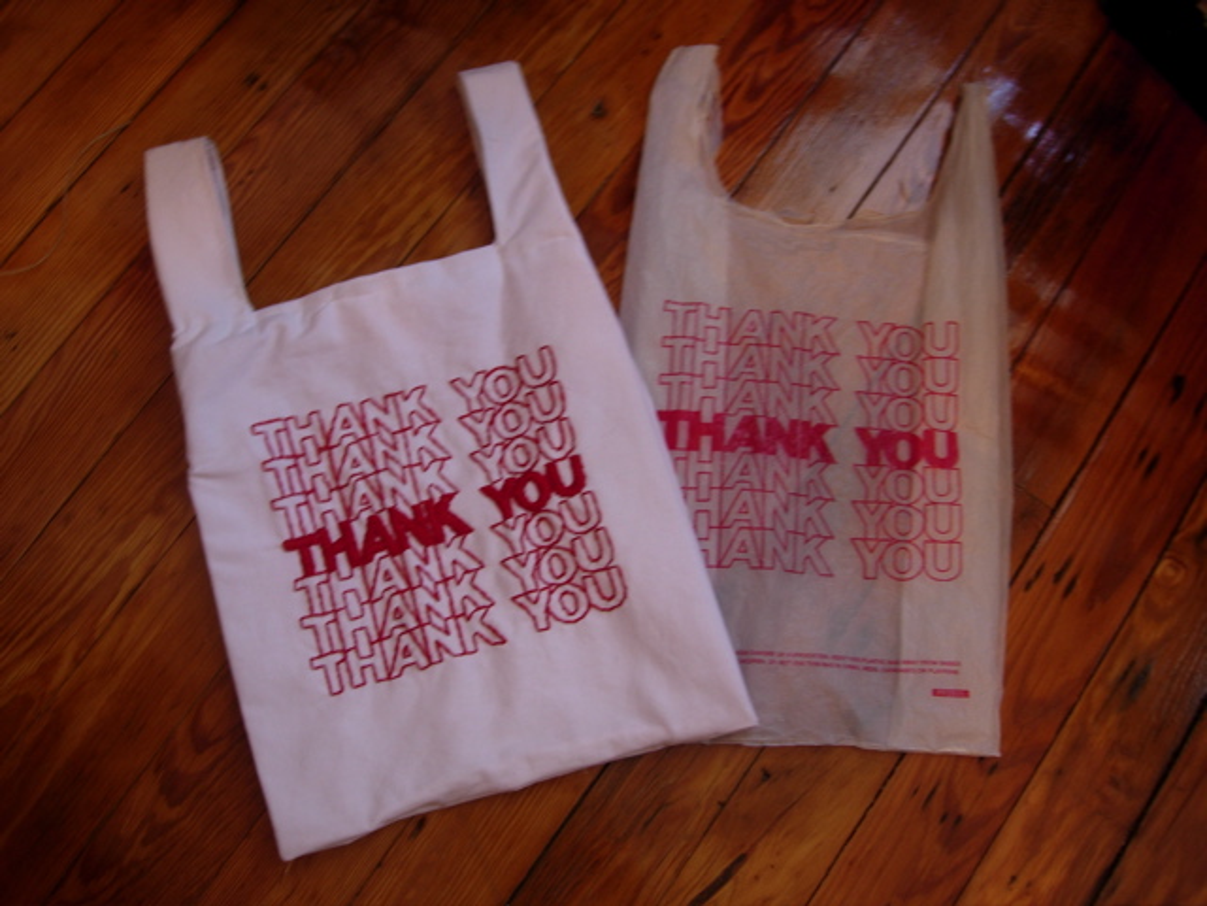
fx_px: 1325
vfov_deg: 37.7
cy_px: 453
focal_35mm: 38
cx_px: 604
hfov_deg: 49.0
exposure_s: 1/6.9
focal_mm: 7.8
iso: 64
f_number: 2.8
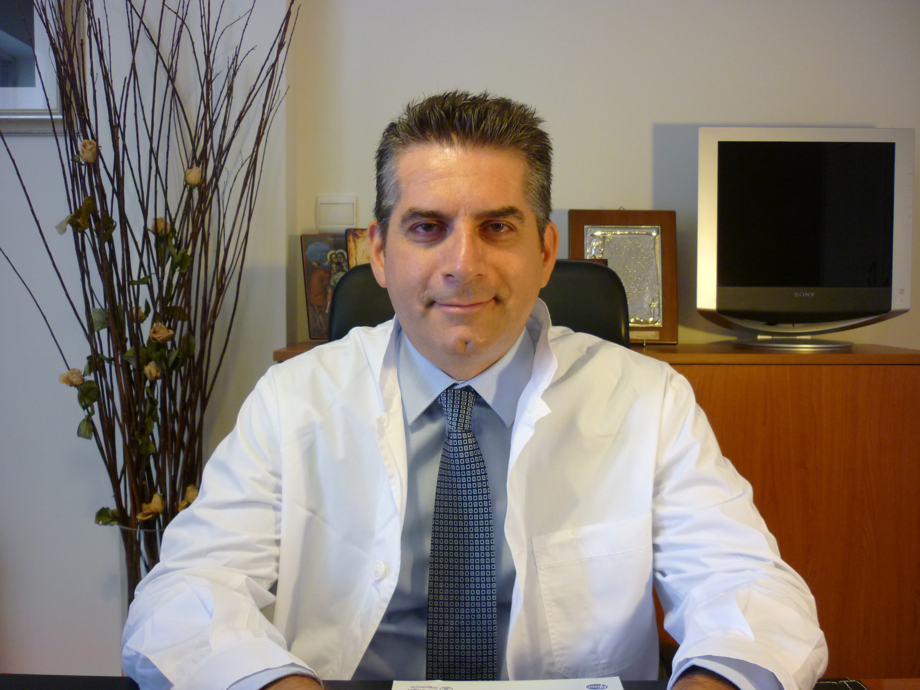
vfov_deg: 42.9
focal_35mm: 33
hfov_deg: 55.4
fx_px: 877
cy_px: 345
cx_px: 460
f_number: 2.8
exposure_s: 1/30
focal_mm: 5.5
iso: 200
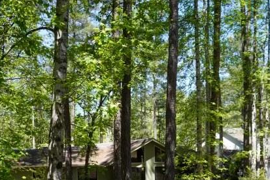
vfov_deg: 27.4
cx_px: 90
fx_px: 353
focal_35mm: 47
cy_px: 171
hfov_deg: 41.4
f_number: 7.1
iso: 250
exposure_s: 1/200
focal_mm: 16
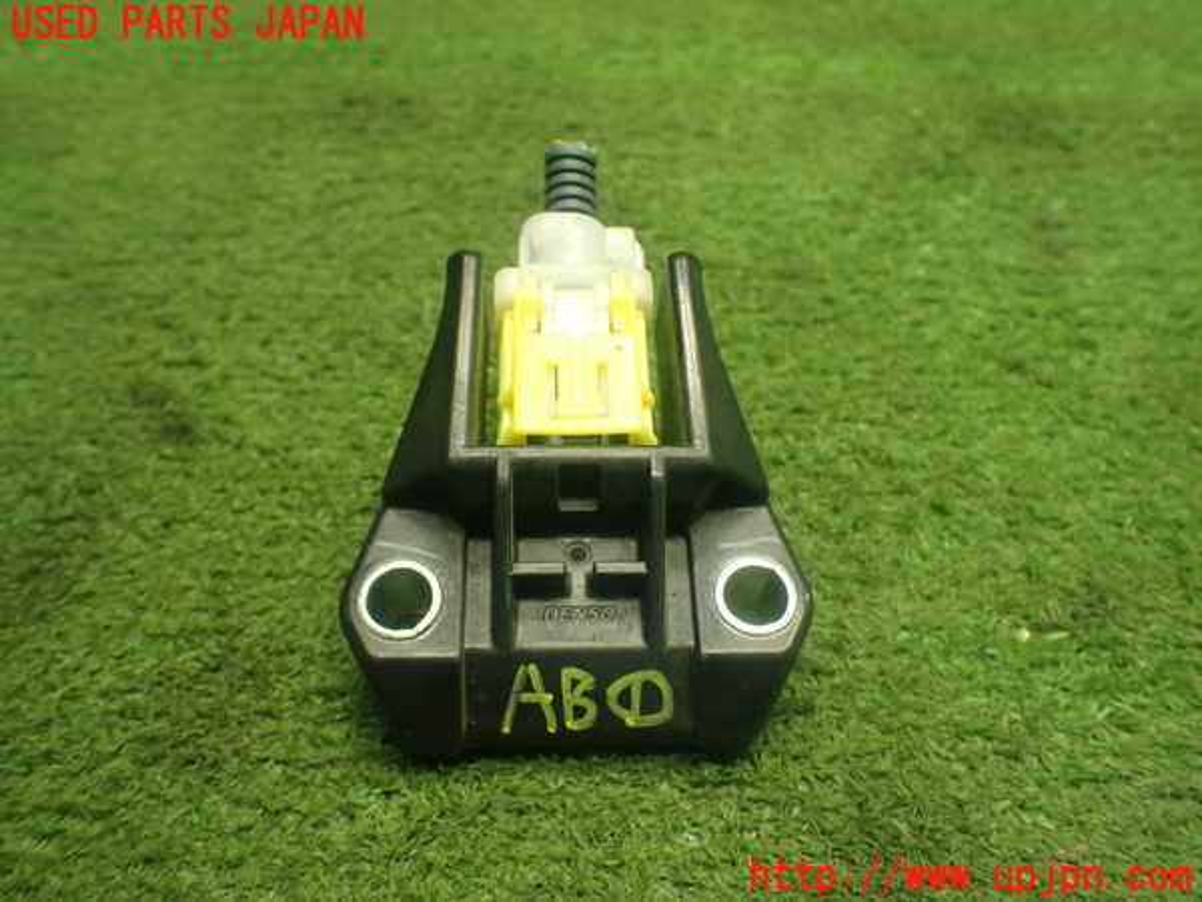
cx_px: 601
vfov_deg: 46.8
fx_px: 1042
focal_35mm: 30
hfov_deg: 60.0
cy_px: 451
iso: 640
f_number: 2.3
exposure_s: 1/125
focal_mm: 5.4
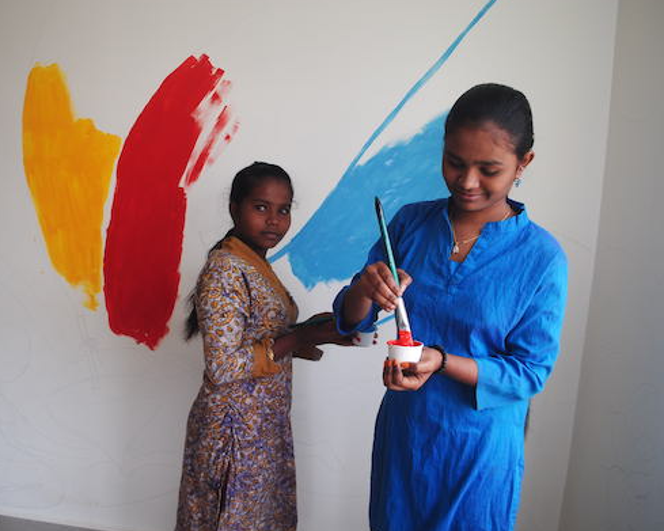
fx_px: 609
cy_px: 263
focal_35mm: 31
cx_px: 311
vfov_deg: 47.1
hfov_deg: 57.1
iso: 200
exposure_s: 1/60
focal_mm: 18
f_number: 3.5
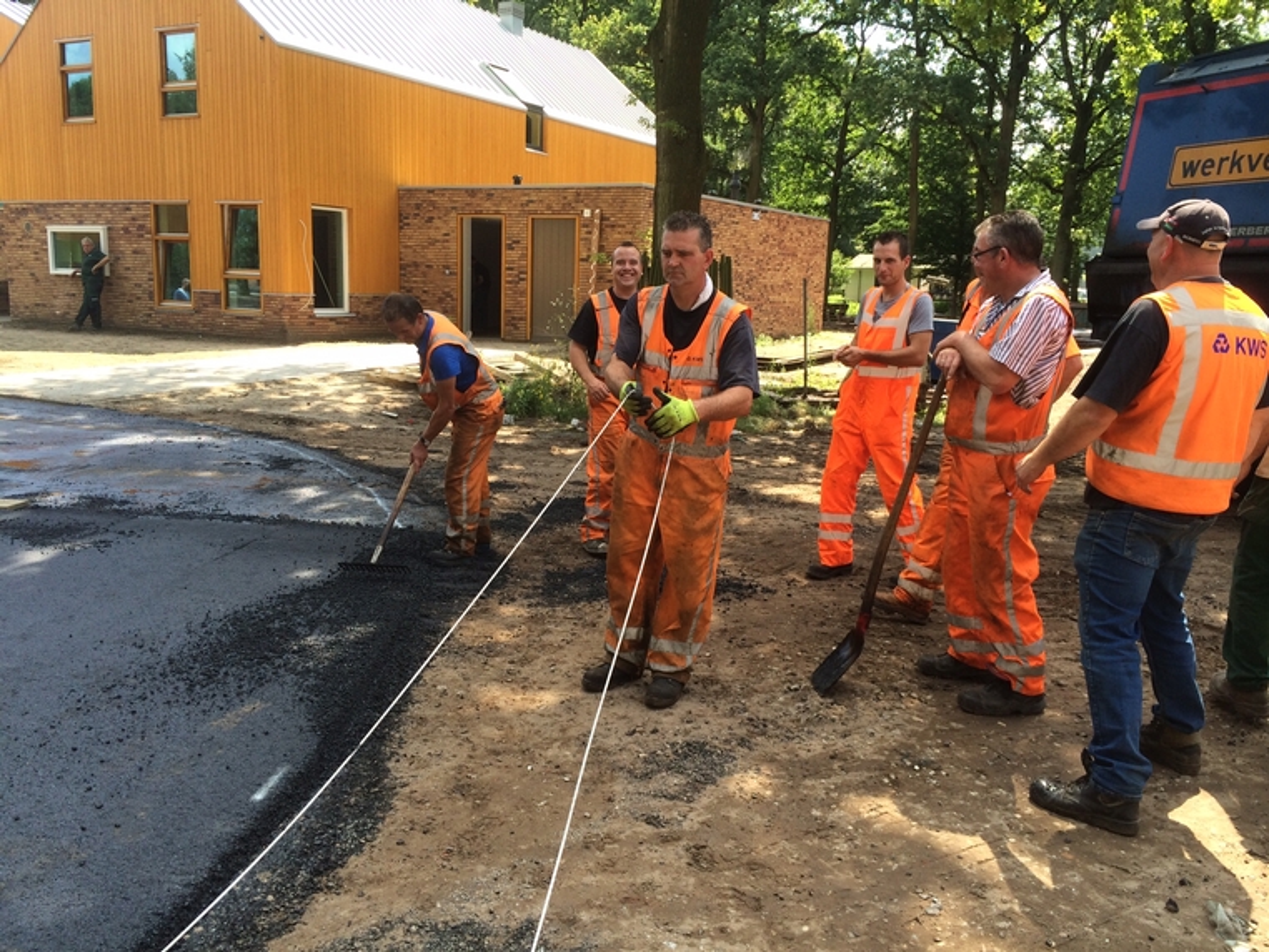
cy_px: 476
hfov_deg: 59.9
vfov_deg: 46.8
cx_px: 634
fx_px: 1100
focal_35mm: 30
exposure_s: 1/406
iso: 32
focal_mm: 4.12
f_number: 2.2
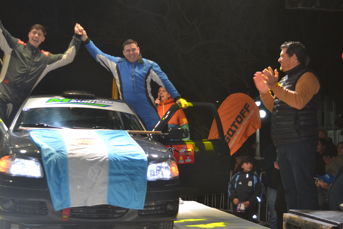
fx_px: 514
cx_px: 142
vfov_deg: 25.0
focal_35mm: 54
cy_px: 102
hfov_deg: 36.8
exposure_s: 1/60
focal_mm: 28
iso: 560
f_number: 4.2
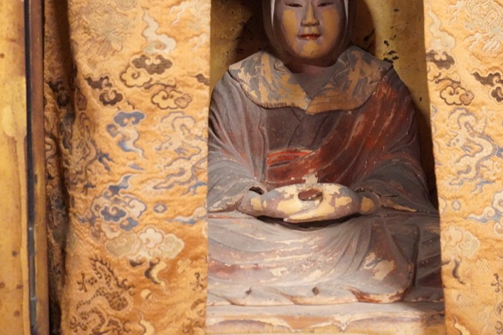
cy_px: 143
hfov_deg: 38.1
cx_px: 293
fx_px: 727
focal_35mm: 52
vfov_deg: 26.0
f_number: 4.5
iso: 6400
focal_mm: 24
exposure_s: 1/25
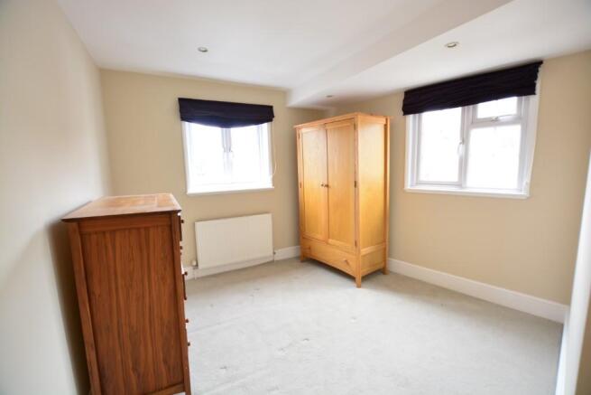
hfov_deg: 100.4
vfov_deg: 77.4
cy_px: 198
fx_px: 246
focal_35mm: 15
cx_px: 296
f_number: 3.5
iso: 280
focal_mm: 10
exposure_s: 1/15
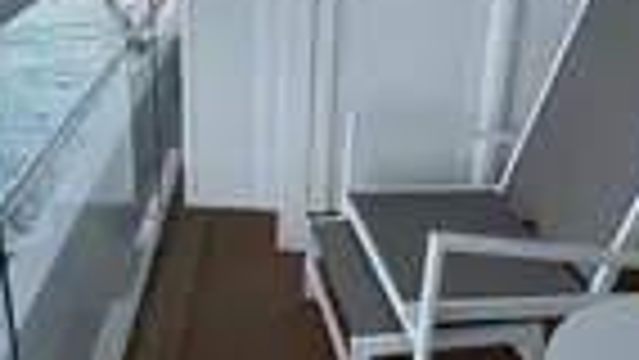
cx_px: 234
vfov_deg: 27.2
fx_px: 729
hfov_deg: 46.9
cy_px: 68
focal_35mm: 43
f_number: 2.2
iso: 40
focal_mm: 2.22
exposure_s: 1/770
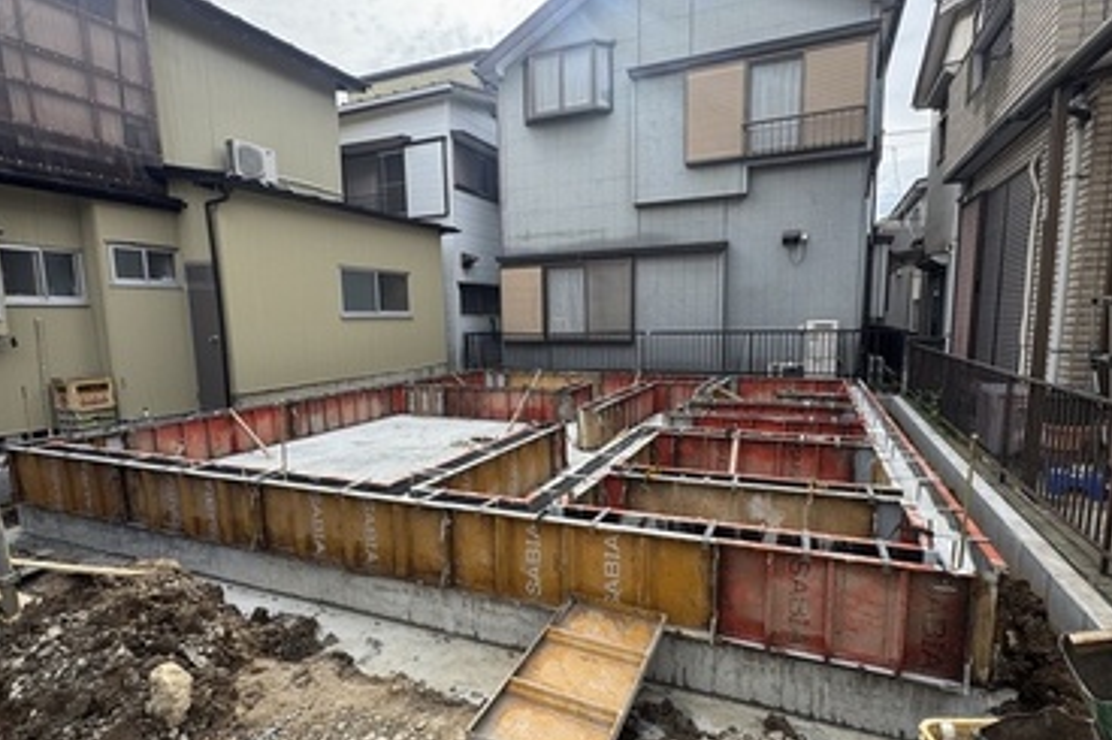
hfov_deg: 86.9
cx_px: 568
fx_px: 587
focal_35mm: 19
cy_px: 396
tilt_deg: -7.5
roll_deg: +1.3
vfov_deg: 64.4
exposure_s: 1/485
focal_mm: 2.22
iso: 40
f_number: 2.2
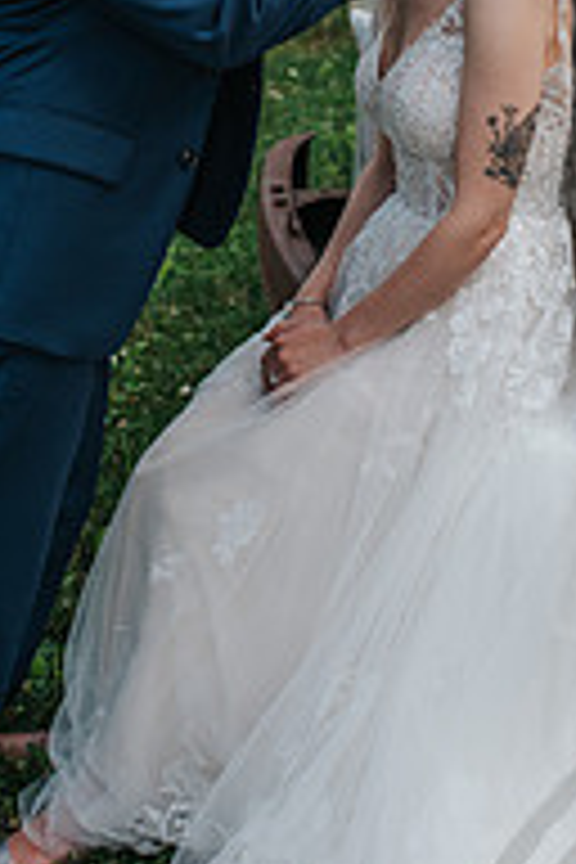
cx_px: 346
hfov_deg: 16.6
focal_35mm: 82
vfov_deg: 24.4
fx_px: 1968
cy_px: 180
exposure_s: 1/800
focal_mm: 35
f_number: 3.2
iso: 100
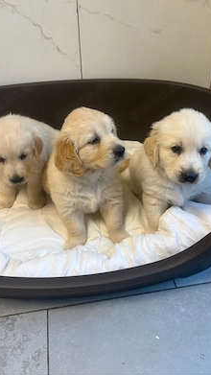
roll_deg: -0.1
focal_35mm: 29
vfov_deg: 66.1
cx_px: 104
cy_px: 184
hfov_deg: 40.2
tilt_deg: -36.8
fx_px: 288
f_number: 1.6
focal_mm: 5.96
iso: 200
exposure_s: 1/50
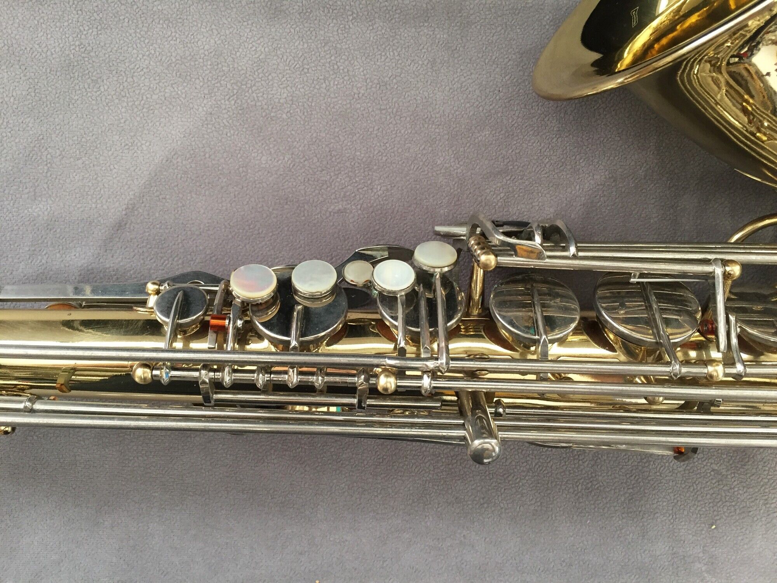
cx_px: 388
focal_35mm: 29
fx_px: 651
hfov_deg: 61.7
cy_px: 292
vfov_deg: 48.2
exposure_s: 1/33
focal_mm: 4.15
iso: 160
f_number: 2.2
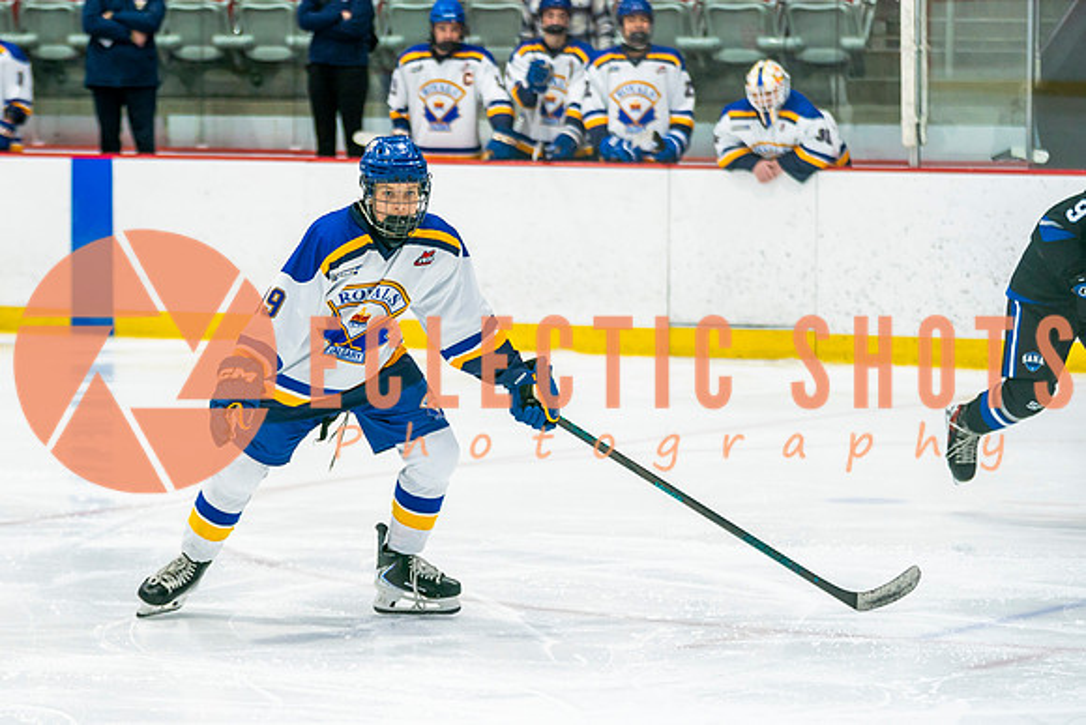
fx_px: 5769
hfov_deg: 10.7
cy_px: 436
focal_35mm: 191
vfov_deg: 7.2
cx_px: 334
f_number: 2.8
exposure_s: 1/640
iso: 500
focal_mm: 120
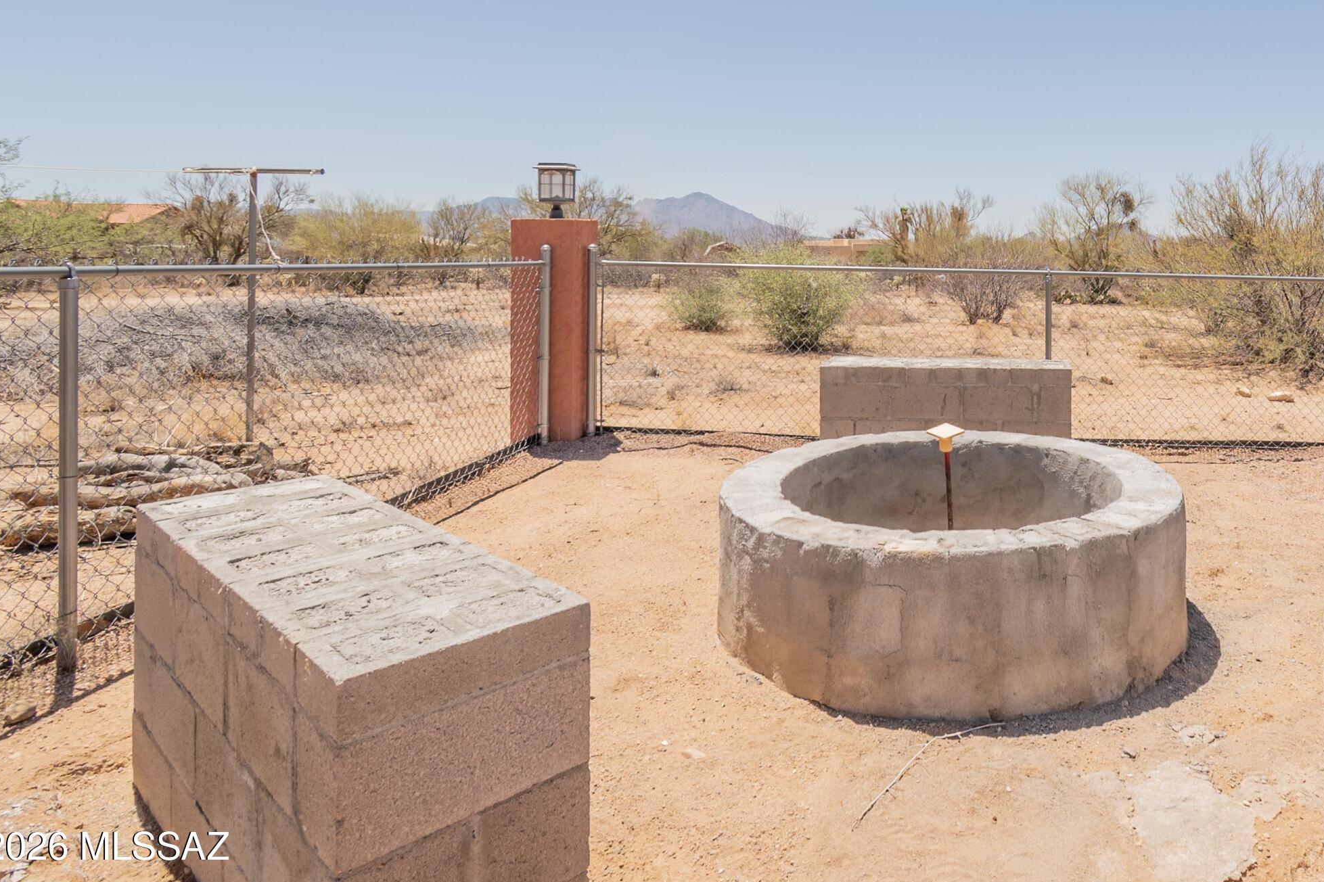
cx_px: 967
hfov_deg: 71.7
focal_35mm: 23
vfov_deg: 52.9
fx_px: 846
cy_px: 232
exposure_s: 1/250
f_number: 9
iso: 160
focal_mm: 10
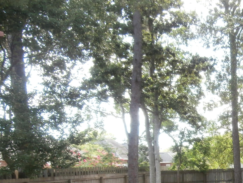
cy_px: 172
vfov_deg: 26.4
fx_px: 372
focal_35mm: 53
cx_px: 247
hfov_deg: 33.0
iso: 100
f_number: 3
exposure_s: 1/100
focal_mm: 4.2
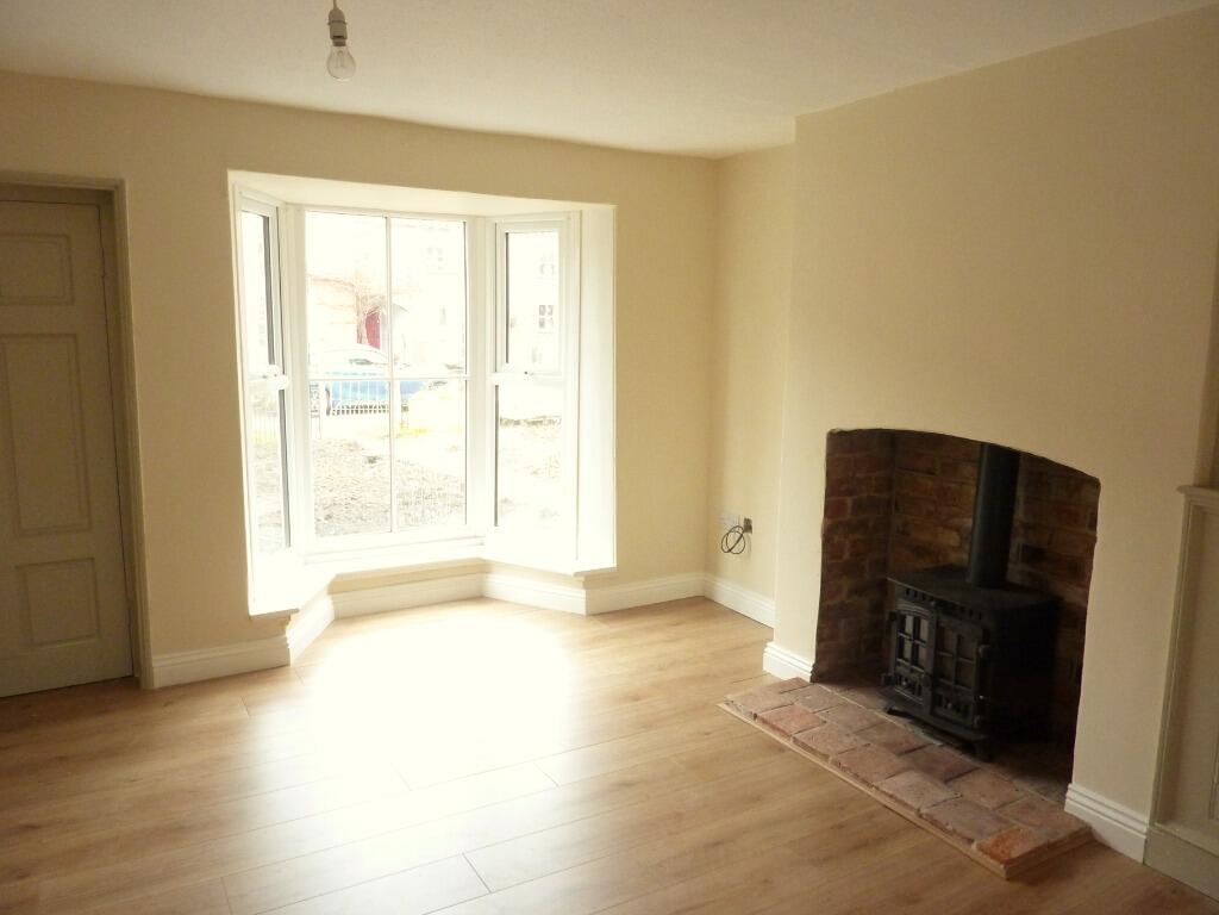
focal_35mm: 25
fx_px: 880
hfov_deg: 69.4
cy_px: 458
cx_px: 610
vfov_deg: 54.9
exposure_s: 1/20
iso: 400
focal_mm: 4.1
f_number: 3.3
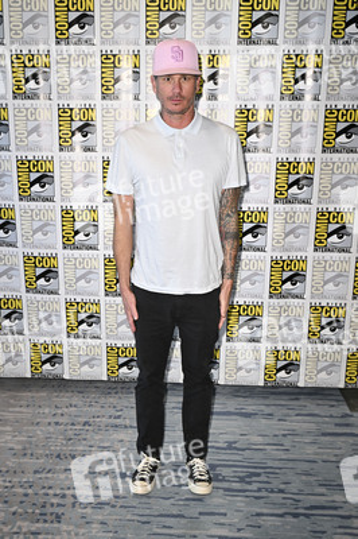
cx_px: 179
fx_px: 523
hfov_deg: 37.8
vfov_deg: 54.5
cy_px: 270
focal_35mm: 35
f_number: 4.5
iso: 1250
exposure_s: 1/250
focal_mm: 35
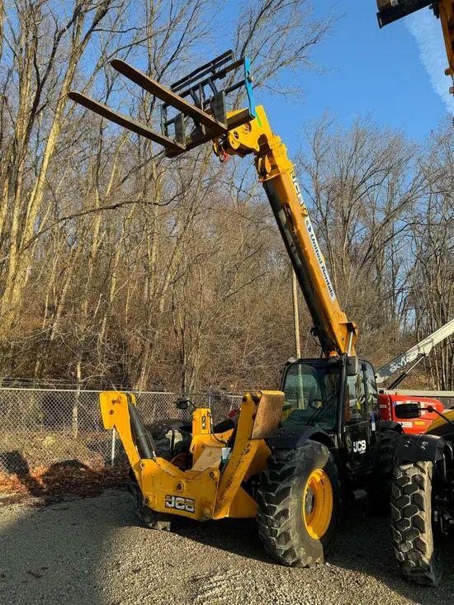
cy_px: 302
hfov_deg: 56.8
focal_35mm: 24
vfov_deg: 71.6
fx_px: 420
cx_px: 227
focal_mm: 6.76
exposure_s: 1/1193
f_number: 1.78
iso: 80
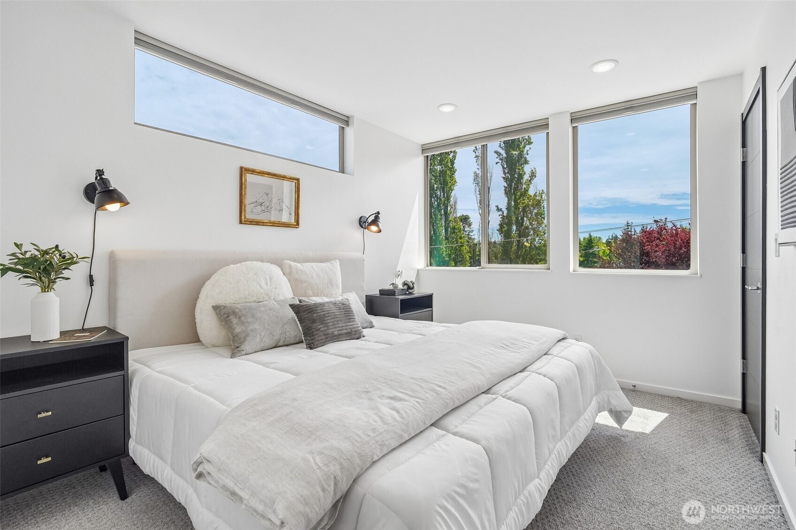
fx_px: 354
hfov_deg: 96.7
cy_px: 265
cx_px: 398
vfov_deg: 73.7
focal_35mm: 16
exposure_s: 1/800
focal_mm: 16
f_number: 8
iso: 1600
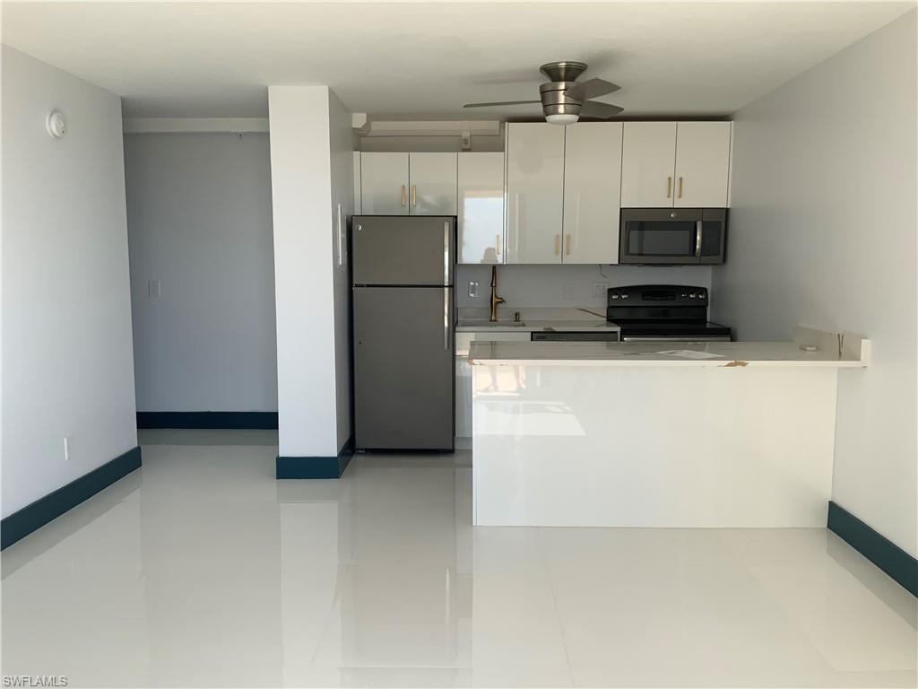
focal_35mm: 29
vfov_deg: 48.2
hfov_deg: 61.7
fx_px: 769
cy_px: 344
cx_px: 459
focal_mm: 3
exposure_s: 1/141
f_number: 1.8
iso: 16
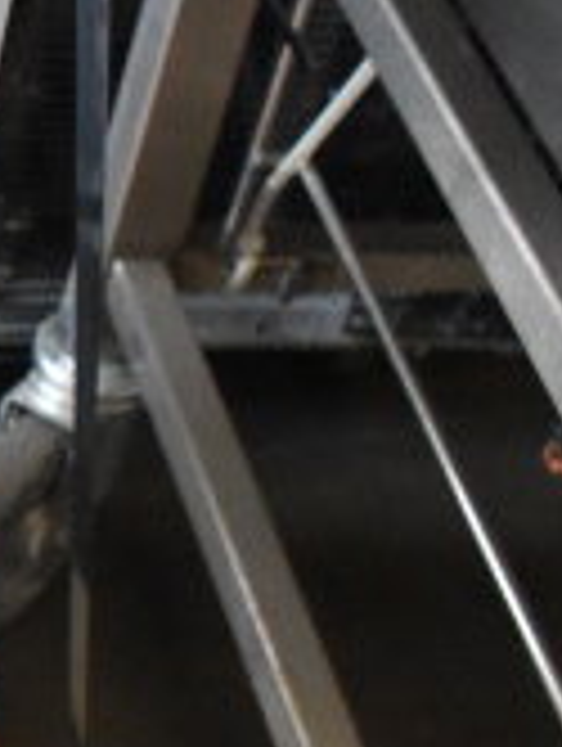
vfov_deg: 15.5
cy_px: 907
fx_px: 2629
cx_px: -710
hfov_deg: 10.7
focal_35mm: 122
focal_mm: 23
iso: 6400
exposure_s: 1/250
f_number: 8
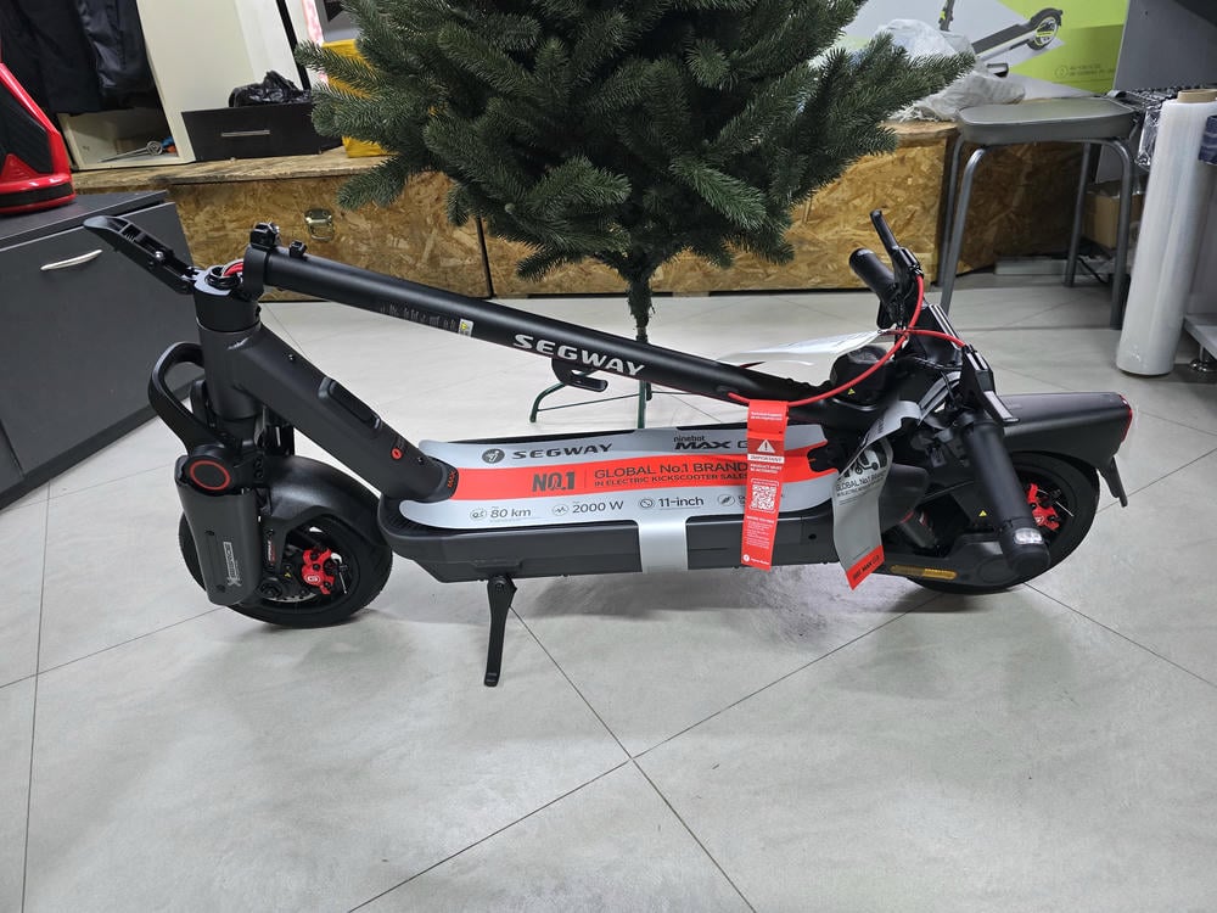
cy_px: 456
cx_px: 608
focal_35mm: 23
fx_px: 809
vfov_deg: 58.9
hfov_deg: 73.9
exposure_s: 1/100
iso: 640
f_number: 1.7
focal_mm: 6.3
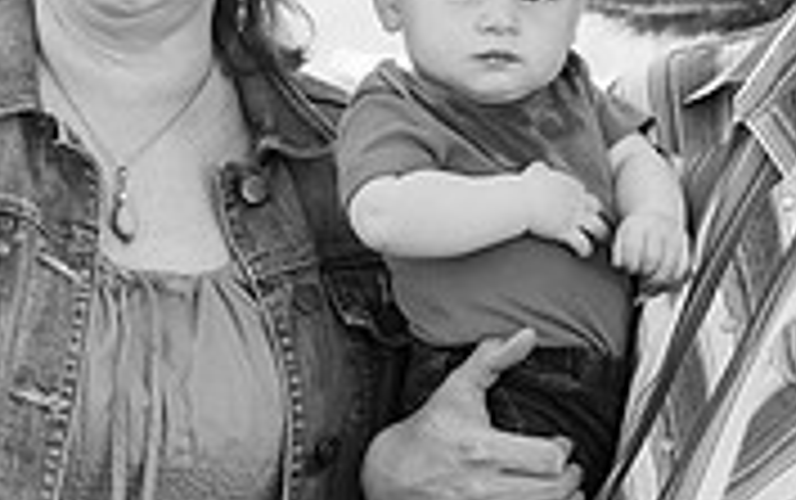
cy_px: 119
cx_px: 423
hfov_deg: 5.3
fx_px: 8555
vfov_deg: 3.3
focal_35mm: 394
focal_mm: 118
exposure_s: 1/320
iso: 500
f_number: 5.6
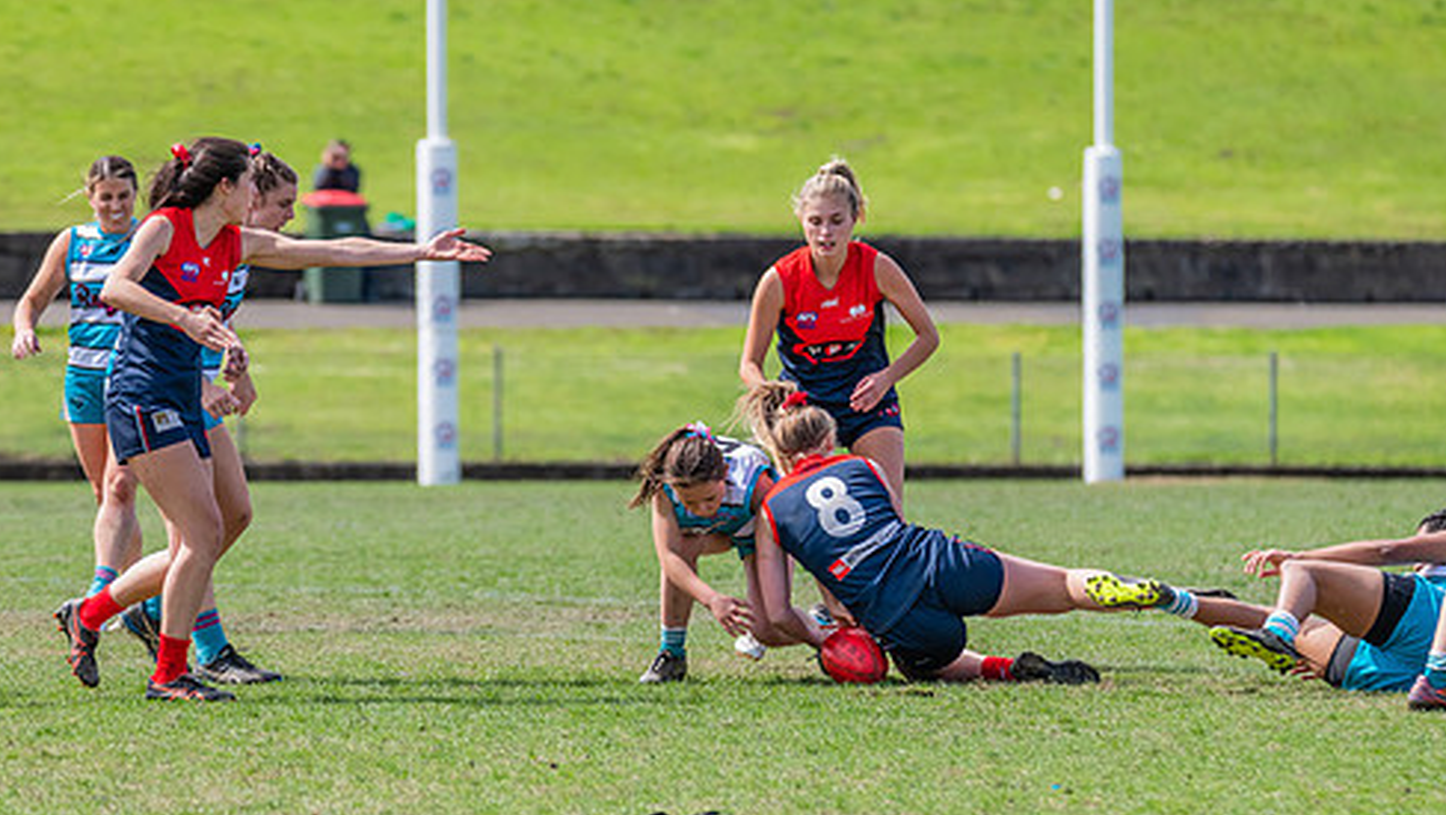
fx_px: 16264
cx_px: 738
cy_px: 373
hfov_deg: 5.1
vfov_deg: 2.9
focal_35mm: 424
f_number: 7.1
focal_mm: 320
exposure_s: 1/1600
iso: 800
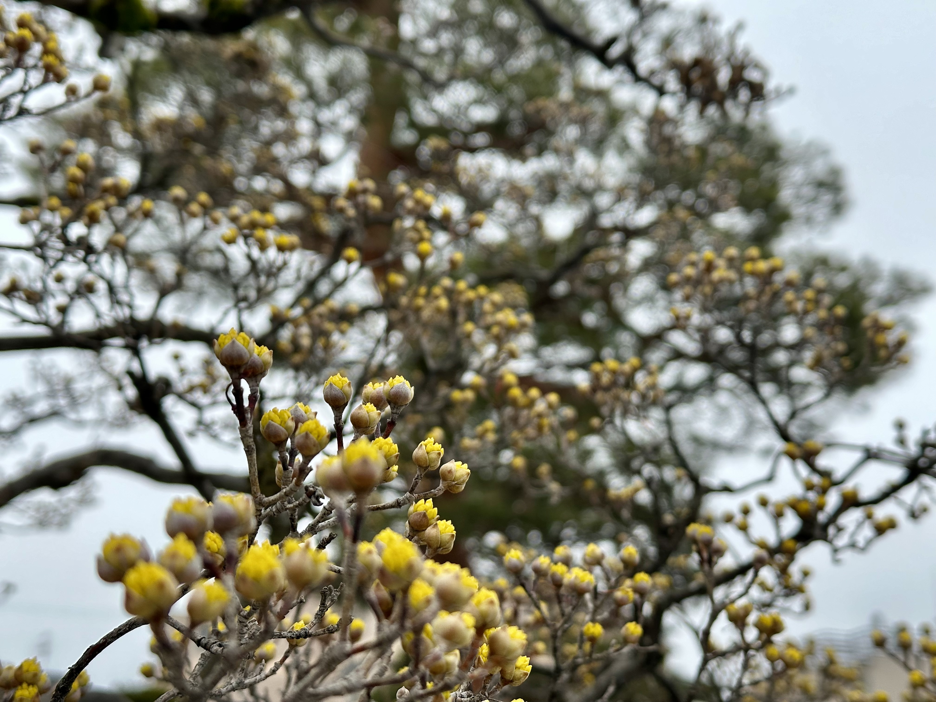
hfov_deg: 39.7
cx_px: 468
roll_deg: -0.3
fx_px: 1298
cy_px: 351
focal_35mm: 48
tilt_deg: +22.4
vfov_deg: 30.3
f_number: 1.78
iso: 64
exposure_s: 1/1120
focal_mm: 6.86
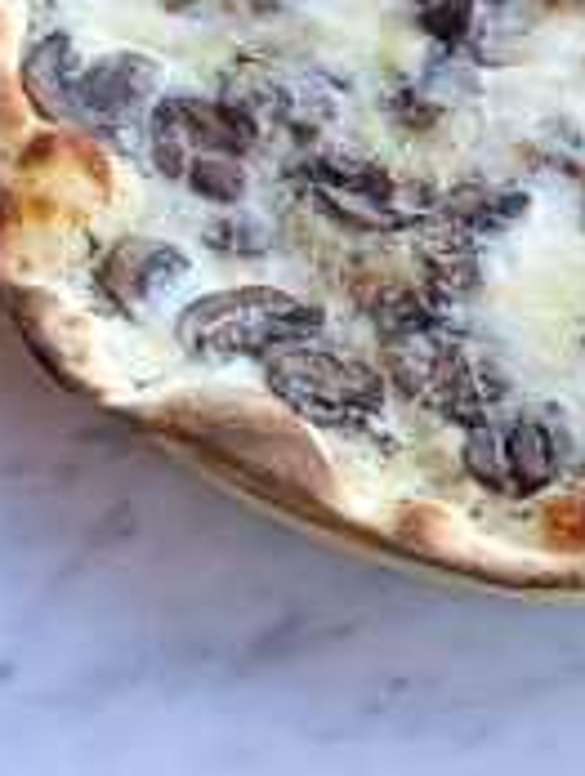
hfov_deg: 10.0
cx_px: 621
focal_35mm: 147
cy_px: 36
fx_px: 3304
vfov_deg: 13.3
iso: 160
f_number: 2.2
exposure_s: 1/100
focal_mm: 7.5
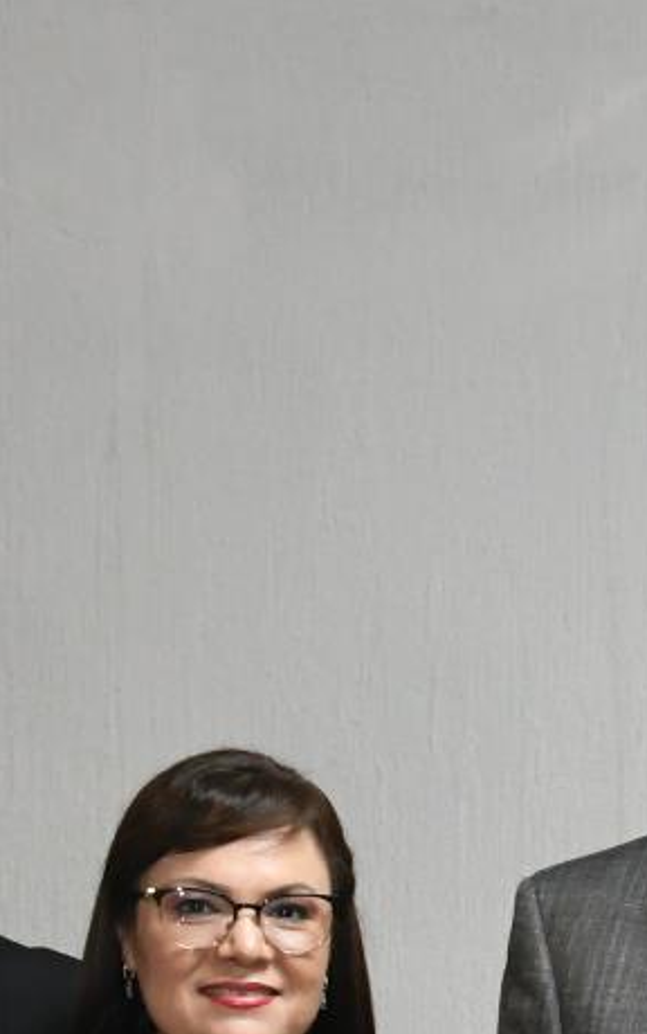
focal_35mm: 226
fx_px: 6368
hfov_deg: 5.7
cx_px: 1240
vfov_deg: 9.2
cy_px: 1176
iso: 3200
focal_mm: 42
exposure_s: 1/125
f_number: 7.1
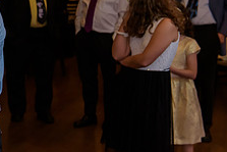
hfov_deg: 18.4
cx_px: -58
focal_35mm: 104
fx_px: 656
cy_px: 24
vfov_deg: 13.1
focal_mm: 40
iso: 1250
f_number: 3.2
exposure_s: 1/125
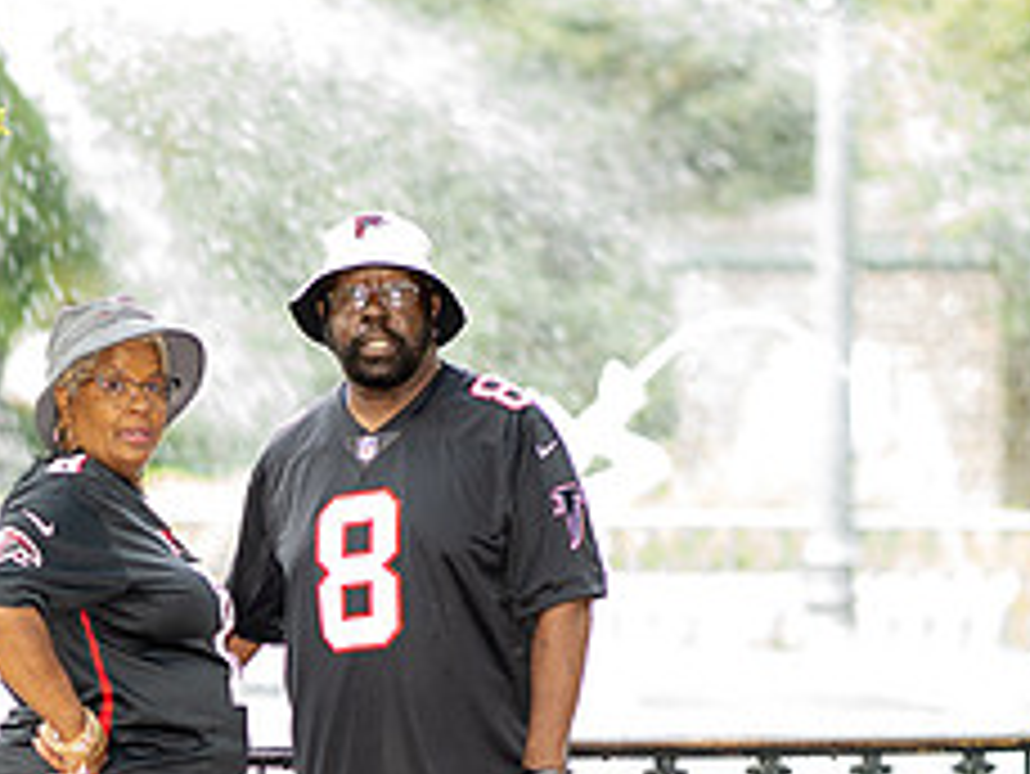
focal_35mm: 265
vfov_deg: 5.6
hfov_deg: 7.5
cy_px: 862
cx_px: 243
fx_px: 7889
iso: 320
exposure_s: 1/160
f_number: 2
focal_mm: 105
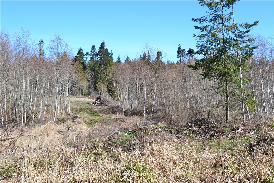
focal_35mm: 45
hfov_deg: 43.6
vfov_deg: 29.9
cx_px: 137
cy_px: 92
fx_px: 342
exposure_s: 1/320
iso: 400
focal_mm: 30
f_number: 10
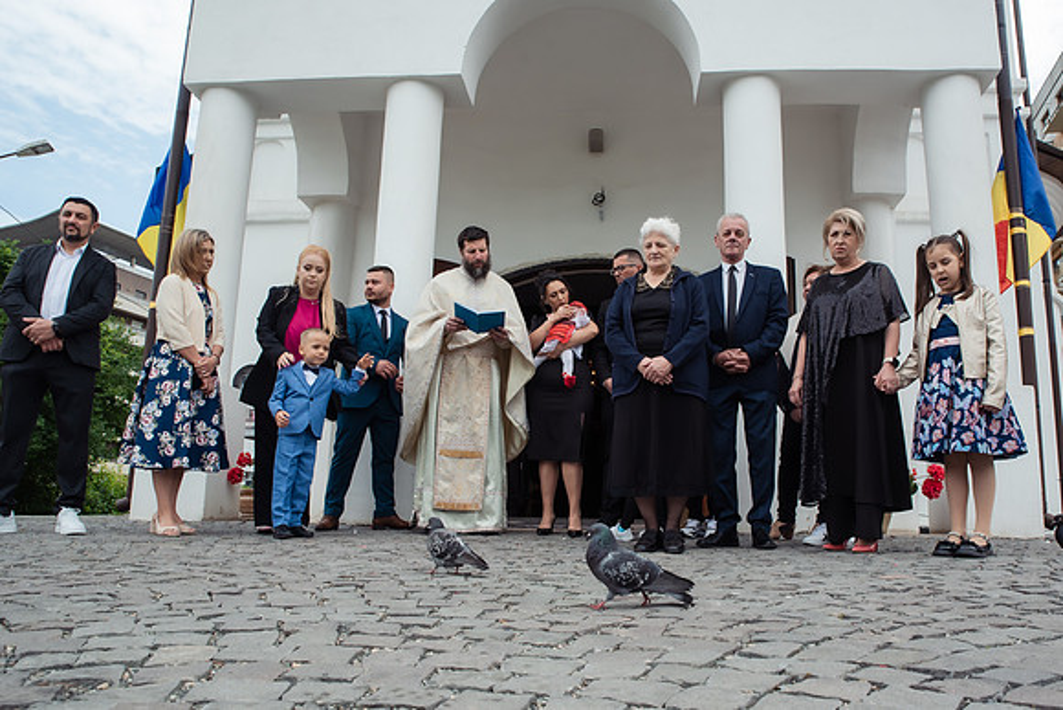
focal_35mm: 27
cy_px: 385
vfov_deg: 47.4
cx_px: 590
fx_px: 806
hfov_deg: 66.6
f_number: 10
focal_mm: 24
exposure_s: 1/320
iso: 400
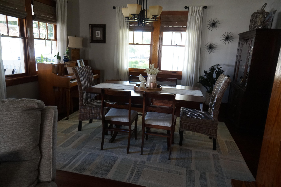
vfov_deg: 50.3
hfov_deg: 70.5
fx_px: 199
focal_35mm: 26
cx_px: 140
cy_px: 94
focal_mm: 17
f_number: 4
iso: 1000
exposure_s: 1/60
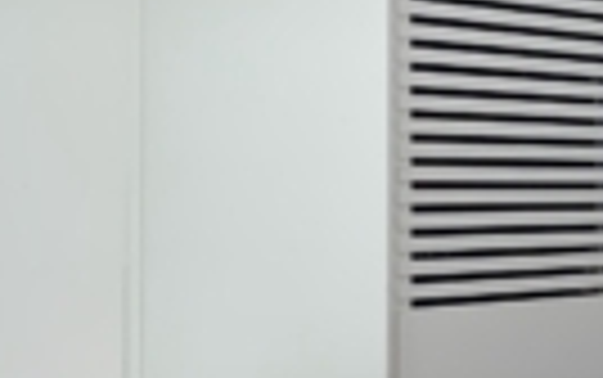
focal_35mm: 120
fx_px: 1974
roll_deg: -0.3
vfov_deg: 10.9
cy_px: 202
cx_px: 986
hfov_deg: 15.6
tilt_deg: -1.9
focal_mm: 4.25
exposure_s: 1/120
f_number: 1.8
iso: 25
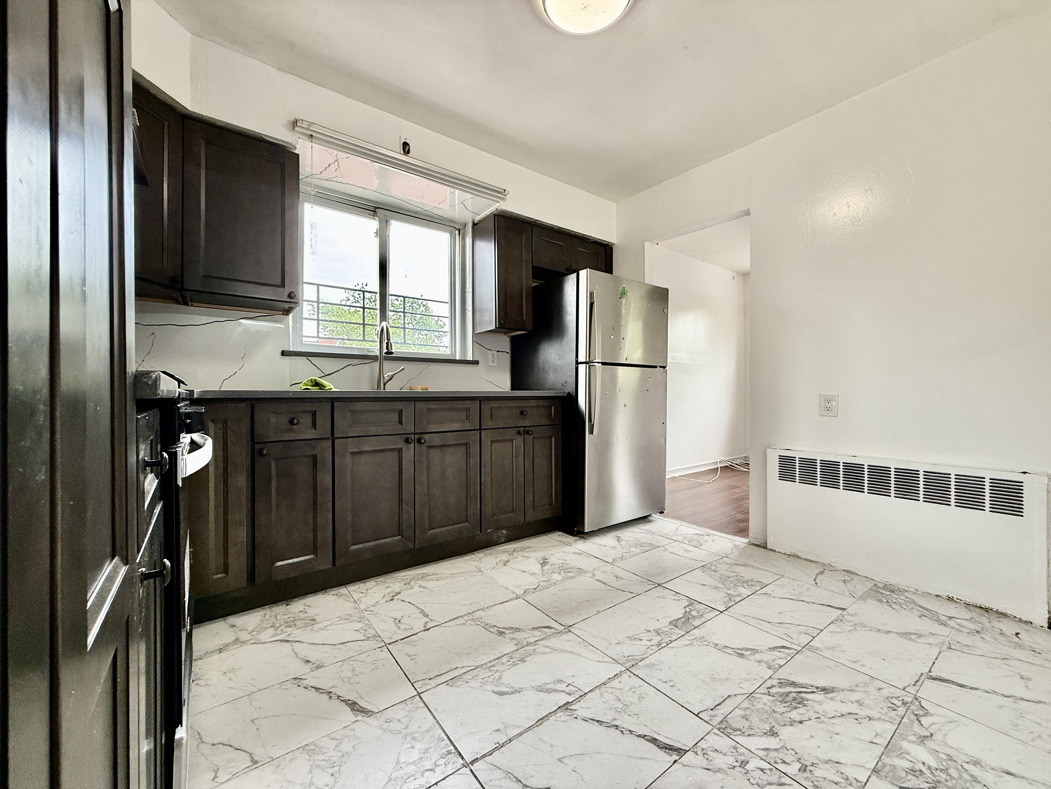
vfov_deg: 85.7
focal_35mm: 14
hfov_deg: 102.1
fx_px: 425
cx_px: 526
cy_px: 394
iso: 125
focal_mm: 2.22
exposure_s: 1/120
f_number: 2.2
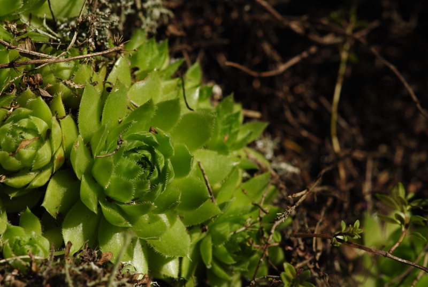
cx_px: 214
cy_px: 144
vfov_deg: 10.8
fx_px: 1518
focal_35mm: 128
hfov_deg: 16.0
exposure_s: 1/320
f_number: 9
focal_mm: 85
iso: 100
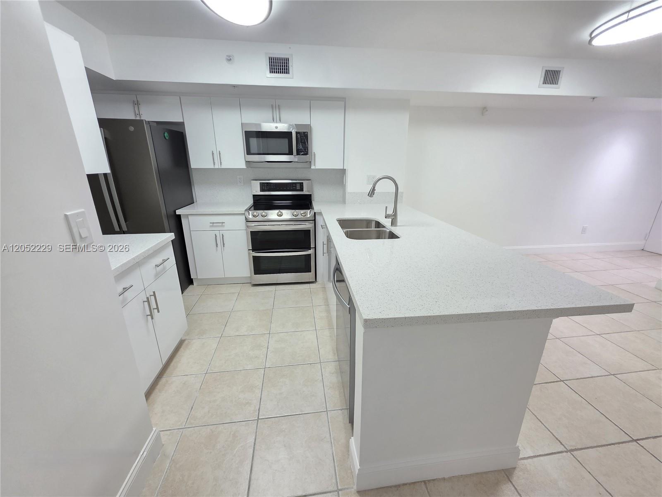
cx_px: 331
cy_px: 248
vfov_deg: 89.9
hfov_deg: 106.2
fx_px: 249
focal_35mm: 13
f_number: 1.9
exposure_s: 1/120
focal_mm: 2.2
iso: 160
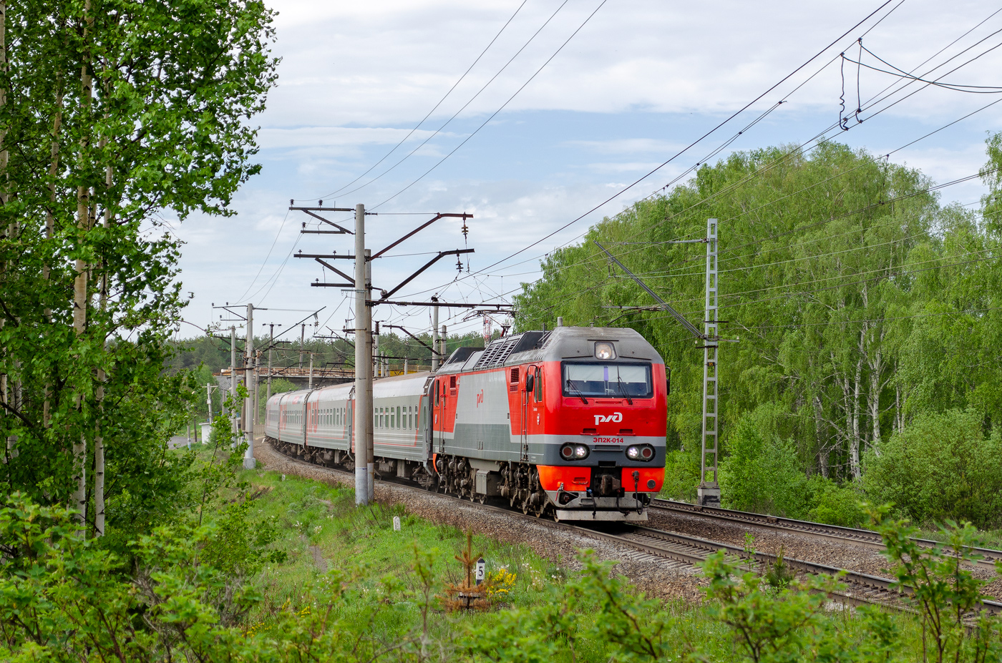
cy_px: 332
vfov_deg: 18.8
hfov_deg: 28.1
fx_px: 2000
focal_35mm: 72
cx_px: 501
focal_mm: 48
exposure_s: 1/800
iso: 250
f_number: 5.6
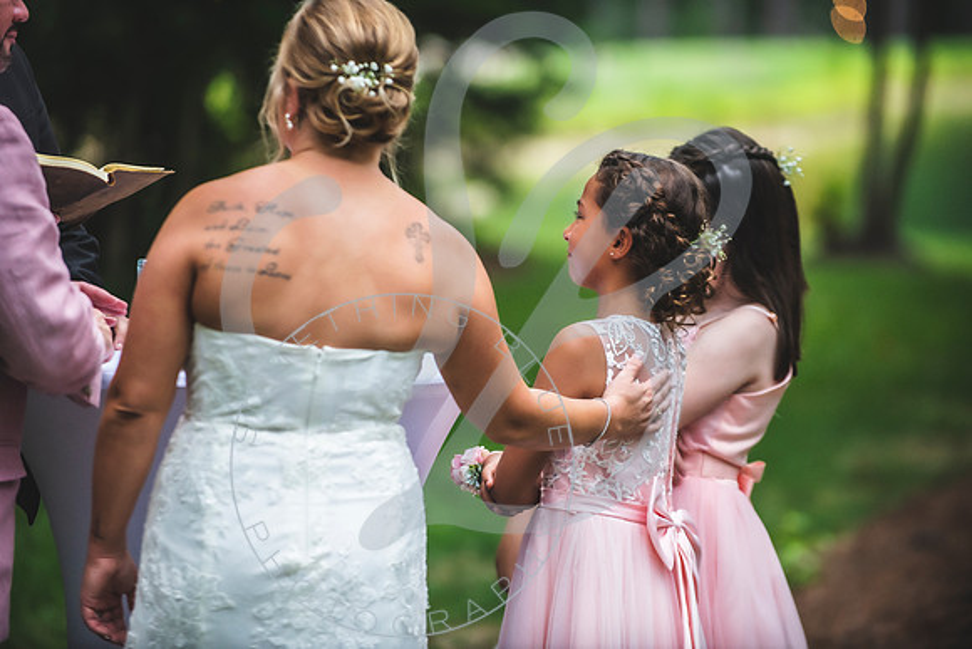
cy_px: 324
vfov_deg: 6.9
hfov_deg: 10.3
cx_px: 486
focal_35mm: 200
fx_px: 5401
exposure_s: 1/640
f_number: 2.8
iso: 1000
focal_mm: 200
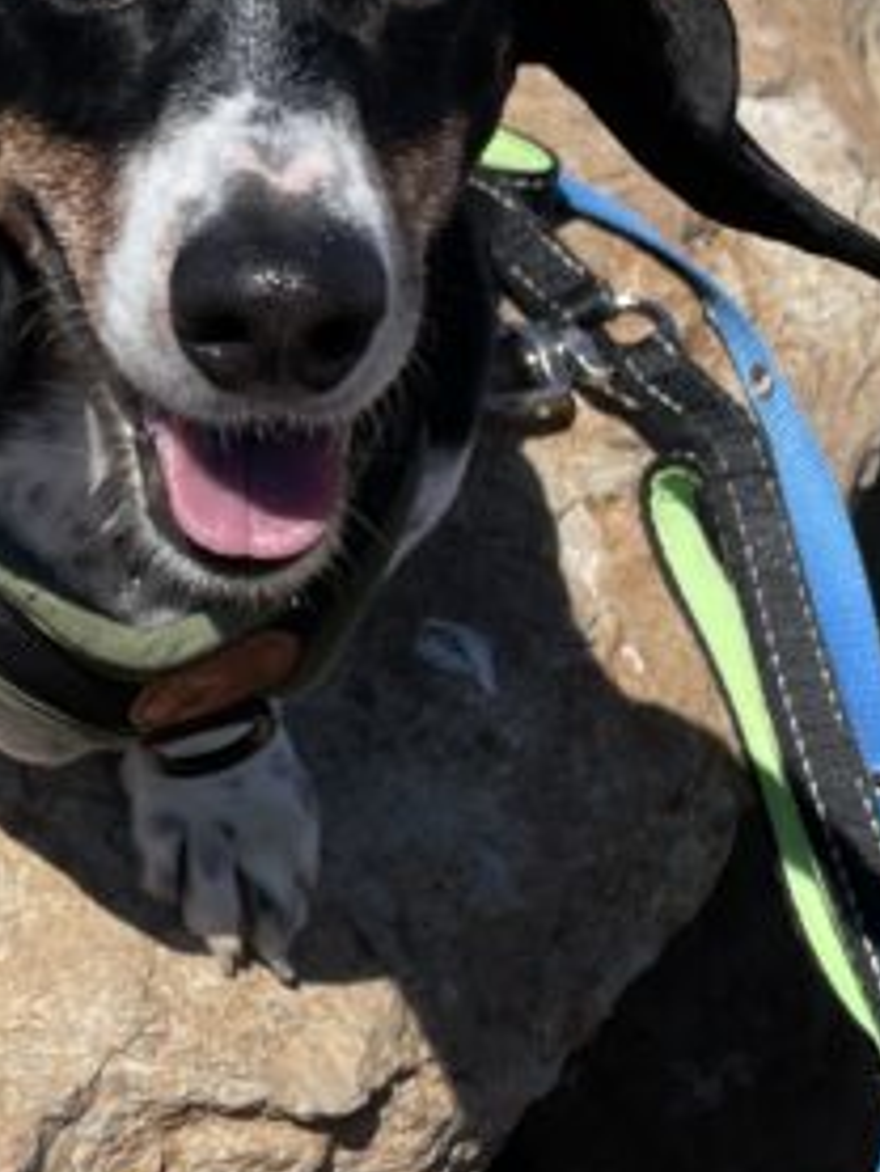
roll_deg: -1.4
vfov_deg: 20.4
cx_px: -152
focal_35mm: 96
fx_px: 3251
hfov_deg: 14.9
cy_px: 415
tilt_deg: -34.5
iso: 32
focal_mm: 4.2
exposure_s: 1/4132
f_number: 1.6
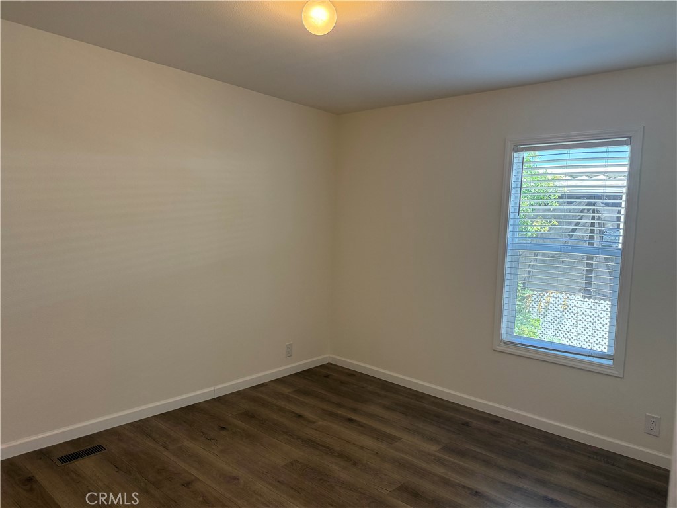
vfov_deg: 56.8
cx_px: 338
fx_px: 469
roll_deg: -2.5
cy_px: 254
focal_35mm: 24
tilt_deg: -3.8
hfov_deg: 71.6
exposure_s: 1/176
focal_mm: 6.76
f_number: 1.78
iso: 200
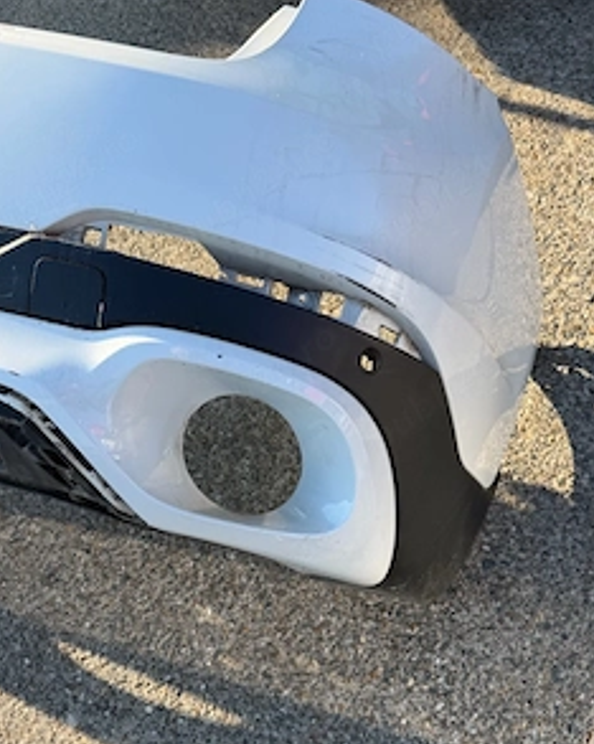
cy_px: 419
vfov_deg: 55.5
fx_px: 704
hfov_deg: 45.7
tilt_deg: -63.1
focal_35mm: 32
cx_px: 305
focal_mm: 6.76
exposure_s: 1/1156
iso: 80
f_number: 1.78
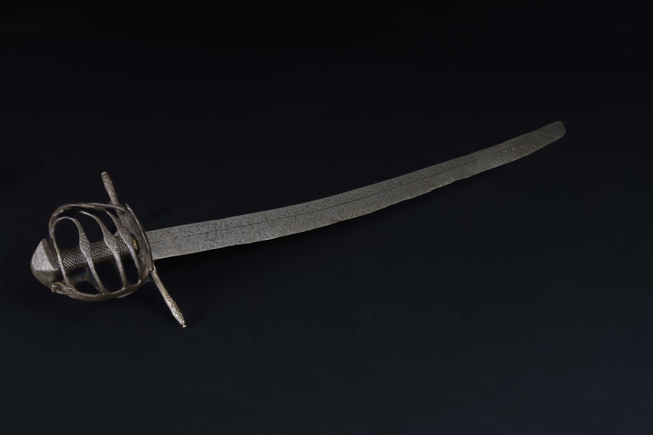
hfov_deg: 38.2
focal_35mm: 52
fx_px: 943
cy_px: 224
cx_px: 323
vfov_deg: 26.0
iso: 100
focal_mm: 50
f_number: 18
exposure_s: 1/100
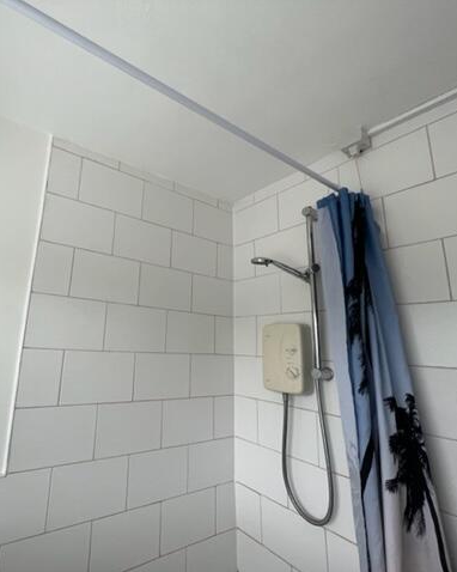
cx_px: 169
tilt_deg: +11.3
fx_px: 288
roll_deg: -2.6
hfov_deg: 75.5
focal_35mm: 17
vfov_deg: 89.7
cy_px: 286
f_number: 1.8
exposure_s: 1/99
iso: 64
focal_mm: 1.57
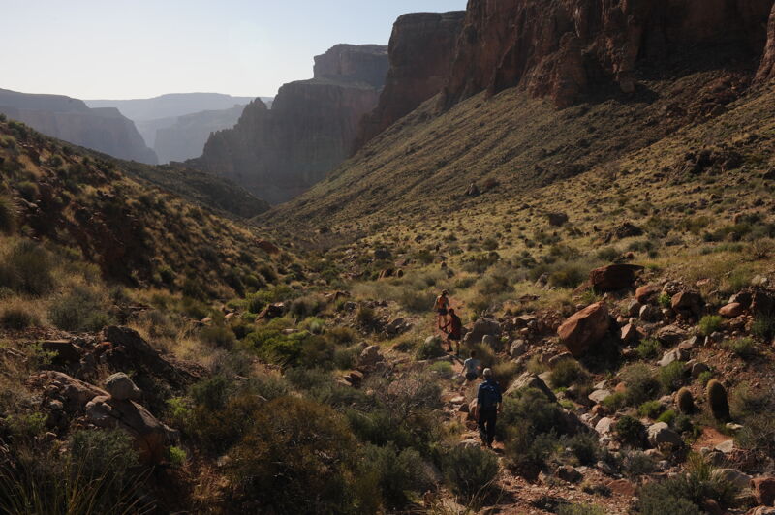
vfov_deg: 37.8
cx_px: 388
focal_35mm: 35
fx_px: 753
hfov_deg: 54.5
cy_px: 258
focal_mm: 35
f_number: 14
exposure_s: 1/200
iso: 200
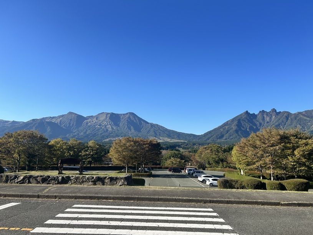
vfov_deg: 53.1
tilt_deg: +7.7
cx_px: 156
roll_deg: -1.4
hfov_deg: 67.3
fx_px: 235
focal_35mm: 26
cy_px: 118
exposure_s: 1/3077
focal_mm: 5.7
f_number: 1.5
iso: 50
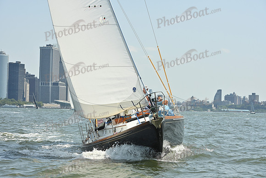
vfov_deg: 13.7
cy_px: 89
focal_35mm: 100
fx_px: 739
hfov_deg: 20.4
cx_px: 133
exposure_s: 1/1250
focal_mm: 100
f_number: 9
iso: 320
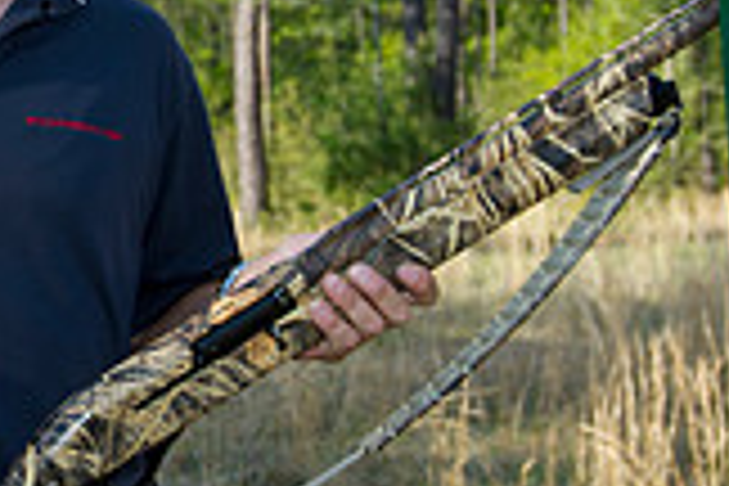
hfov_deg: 14.7
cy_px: 108
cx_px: -76
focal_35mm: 136
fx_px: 2754
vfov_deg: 10.1
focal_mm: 38
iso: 100
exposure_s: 1/125
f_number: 6.3
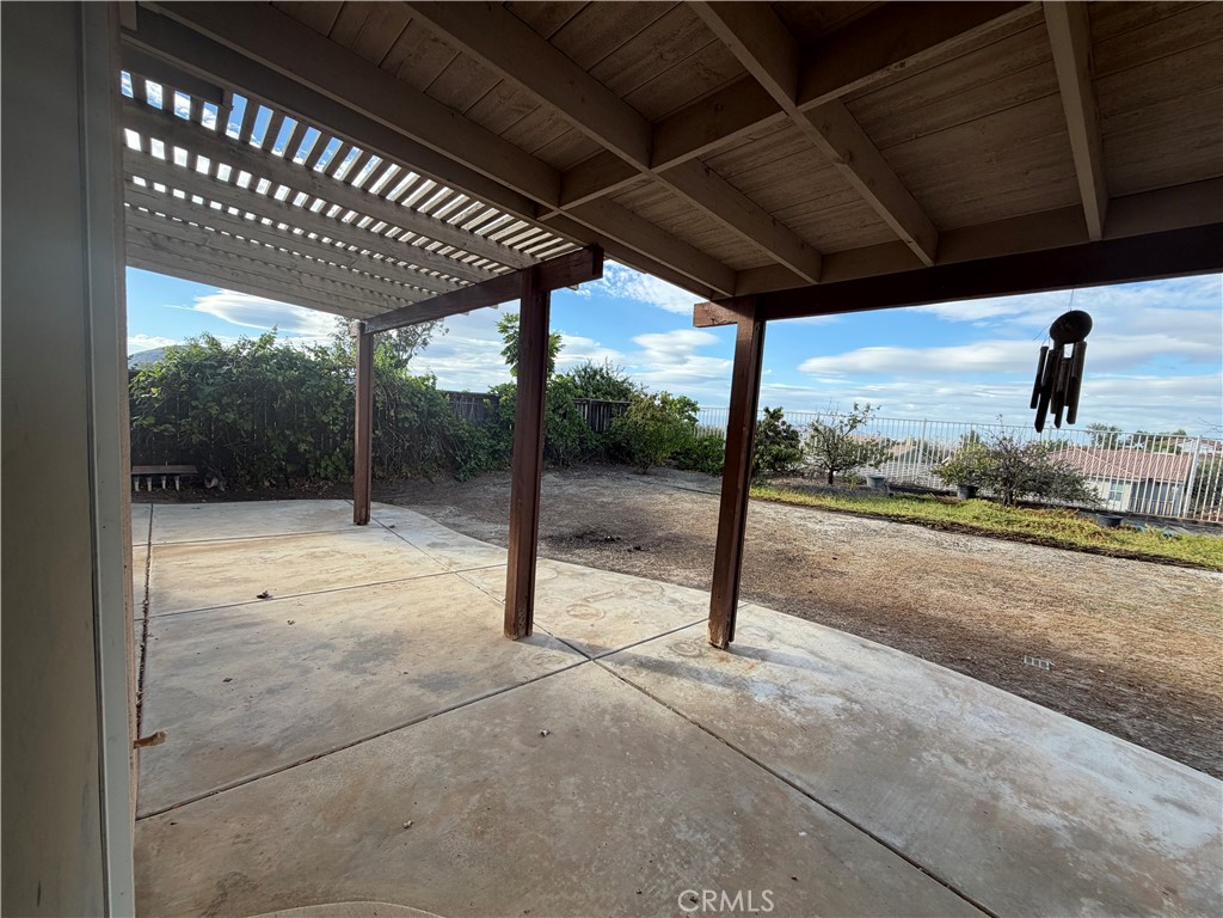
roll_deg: -3.9
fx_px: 495
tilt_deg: -6.0
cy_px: 459
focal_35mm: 14
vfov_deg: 85.7
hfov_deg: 102.1
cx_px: 612
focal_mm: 2.22
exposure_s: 1/502
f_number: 2.2
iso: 50
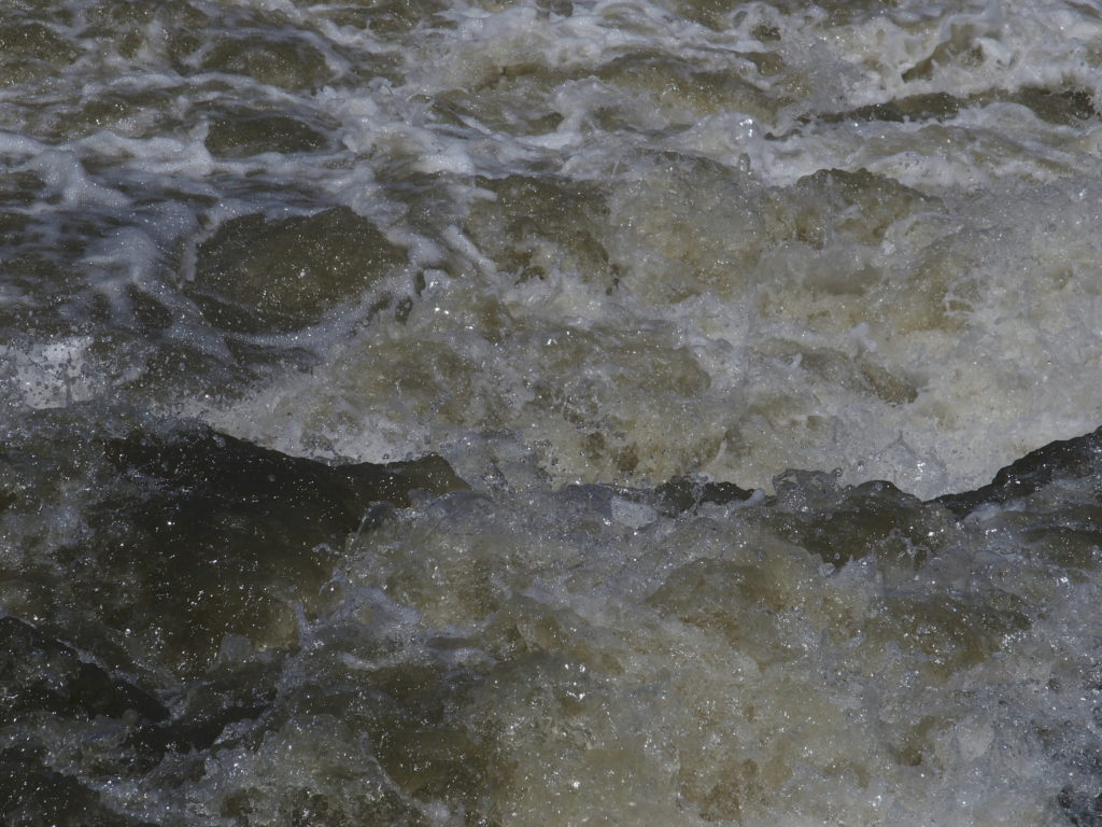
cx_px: 551
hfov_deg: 9.0
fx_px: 7004
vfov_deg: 6.8
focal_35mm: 220
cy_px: 414
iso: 100
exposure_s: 1/1000
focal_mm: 46.7
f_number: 8
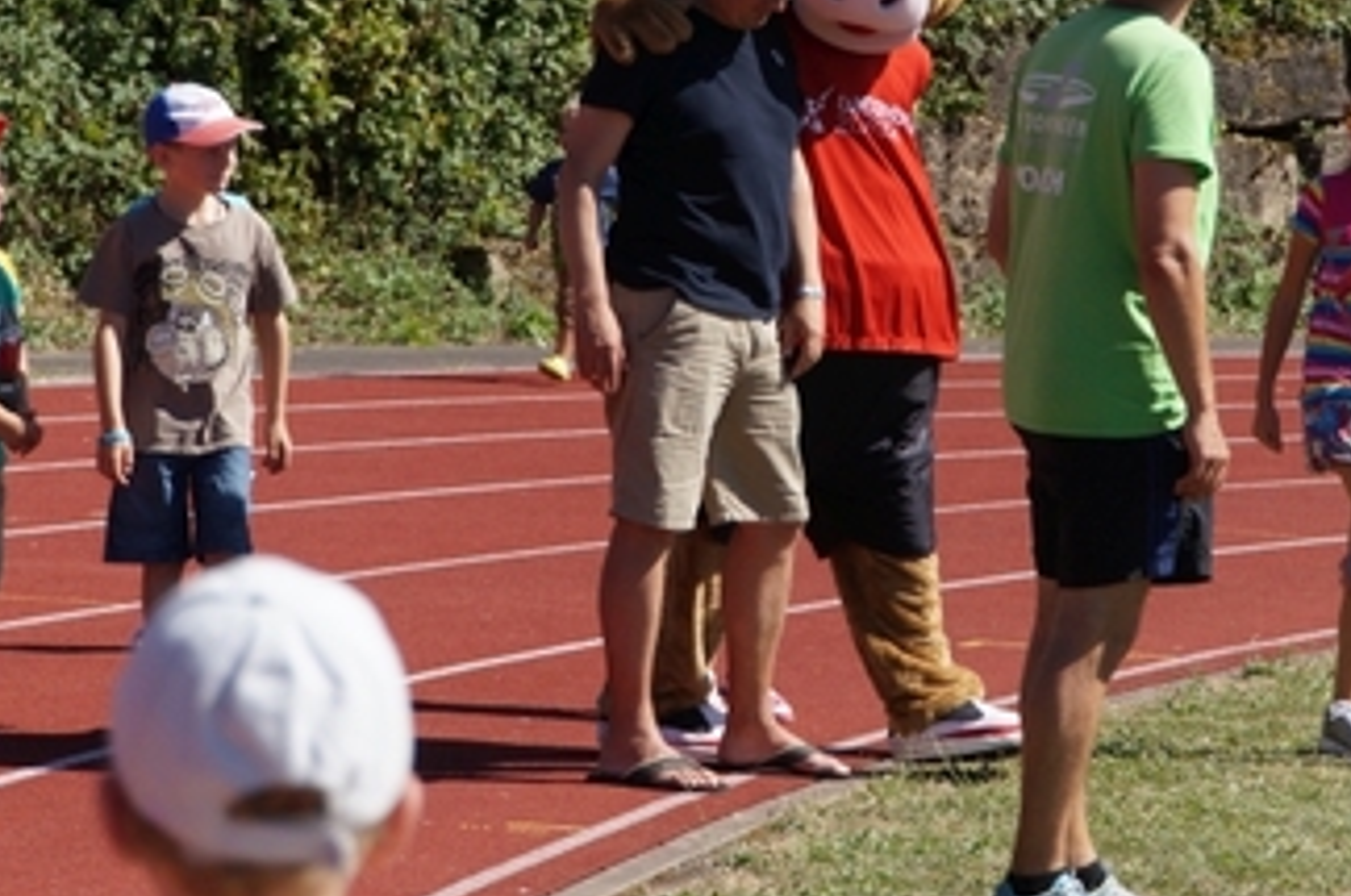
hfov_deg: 9.2
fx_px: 8431
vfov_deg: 6.1
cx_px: 863
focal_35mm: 225
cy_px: 202
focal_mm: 90
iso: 500
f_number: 5.6
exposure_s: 1/2000
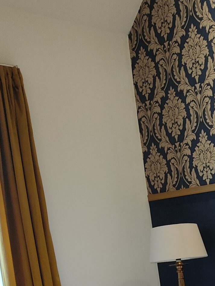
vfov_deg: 25.3
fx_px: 580
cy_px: 334
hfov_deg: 19.3
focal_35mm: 70
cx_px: 285
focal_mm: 4.74
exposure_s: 1/33
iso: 848
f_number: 1.79
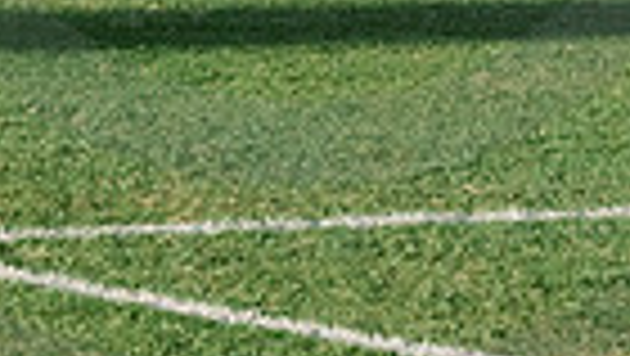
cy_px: -255
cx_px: 284
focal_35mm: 477
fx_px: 7974
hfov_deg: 4.5
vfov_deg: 2.5
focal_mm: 110
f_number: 9
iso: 1250
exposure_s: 1/2000
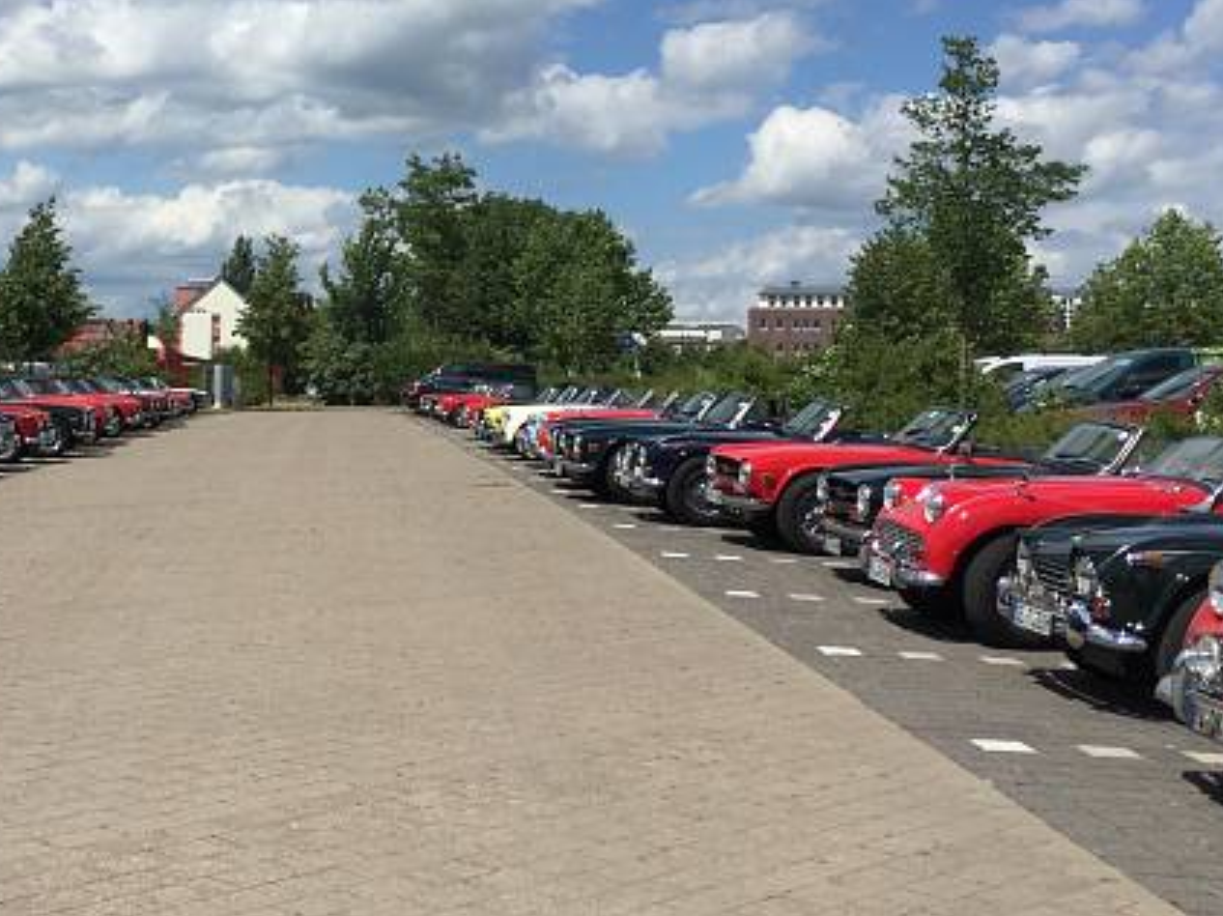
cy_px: 307
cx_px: 327
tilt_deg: +2.6
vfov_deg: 26.4
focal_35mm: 55
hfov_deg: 34.3
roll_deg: -1.9
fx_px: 1942
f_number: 2.2
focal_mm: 4.15
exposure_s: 1/3968
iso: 32
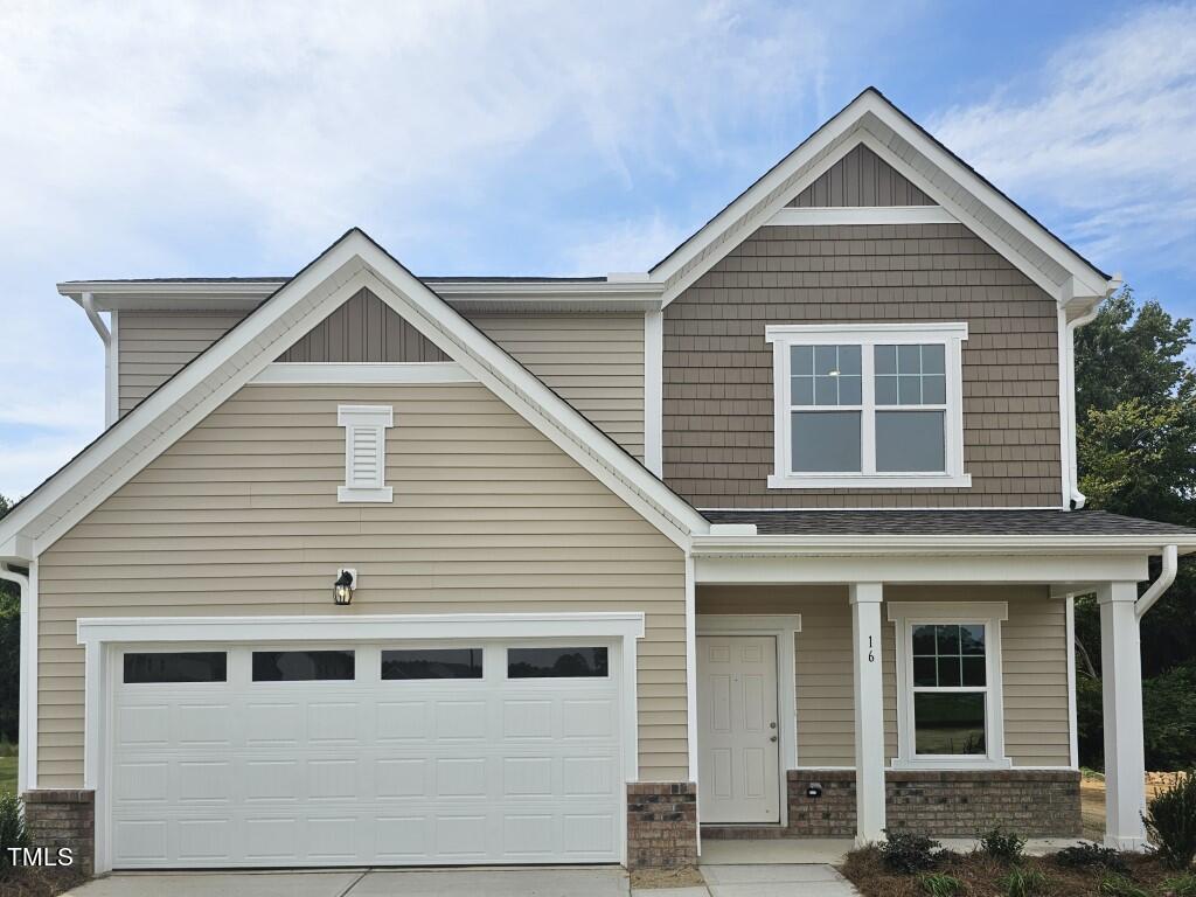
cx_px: 598
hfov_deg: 73.9
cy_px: 448
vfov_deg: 58.9
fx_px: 795
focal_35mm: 23
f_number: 1.7
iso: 10
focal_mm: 6.3
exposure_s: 1/1445
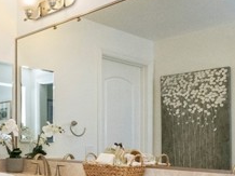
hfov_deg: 36.5
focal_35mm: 47
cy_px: 143
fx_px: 319
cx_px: 1
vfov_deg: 30.0
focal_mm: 8
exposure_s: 1/250
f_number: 10
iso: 3200
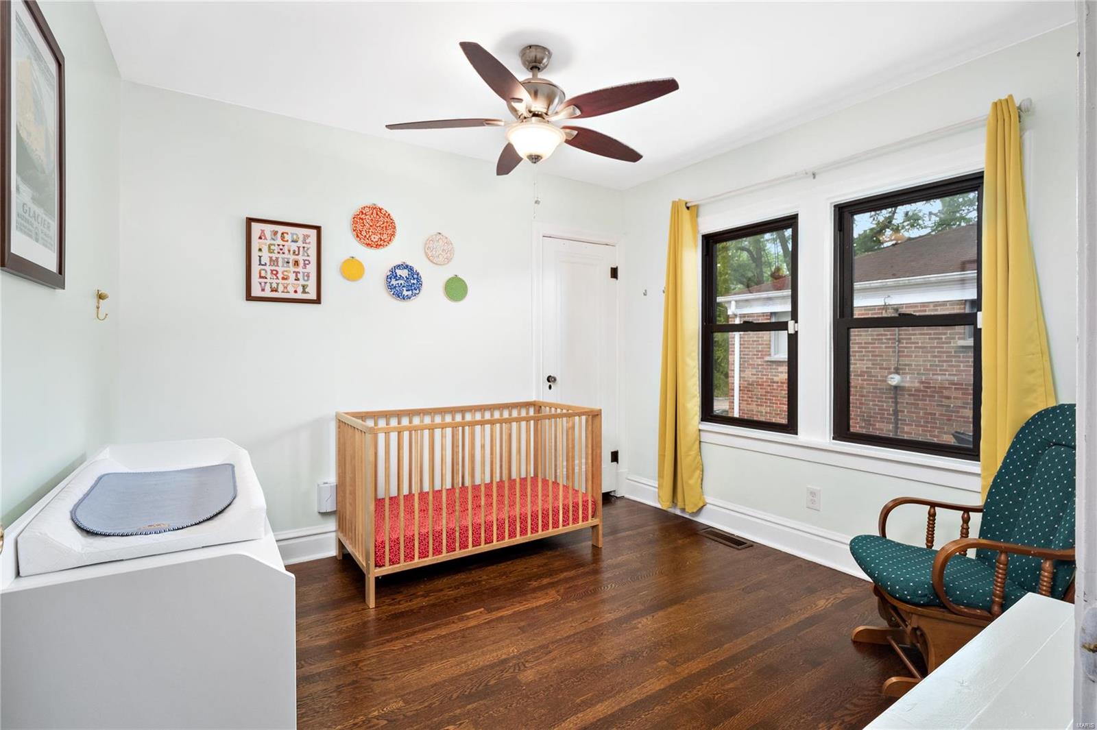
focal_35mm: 16
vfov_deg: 73.7
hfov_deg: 96.8
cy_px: 365
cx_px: 548
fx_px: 487
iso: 400
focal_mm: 8
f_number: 8
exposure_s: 1/100
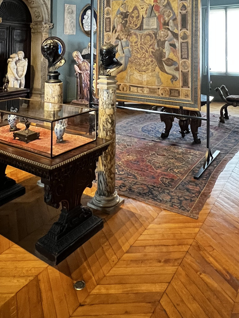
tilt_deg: +2.8
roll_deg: -0.4
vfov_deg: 55.0
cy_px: 43
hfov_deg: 48.2
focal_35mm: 29
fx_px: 267
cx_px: 120
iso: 800
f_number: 1.8
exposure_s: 1/34
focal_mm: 1.57
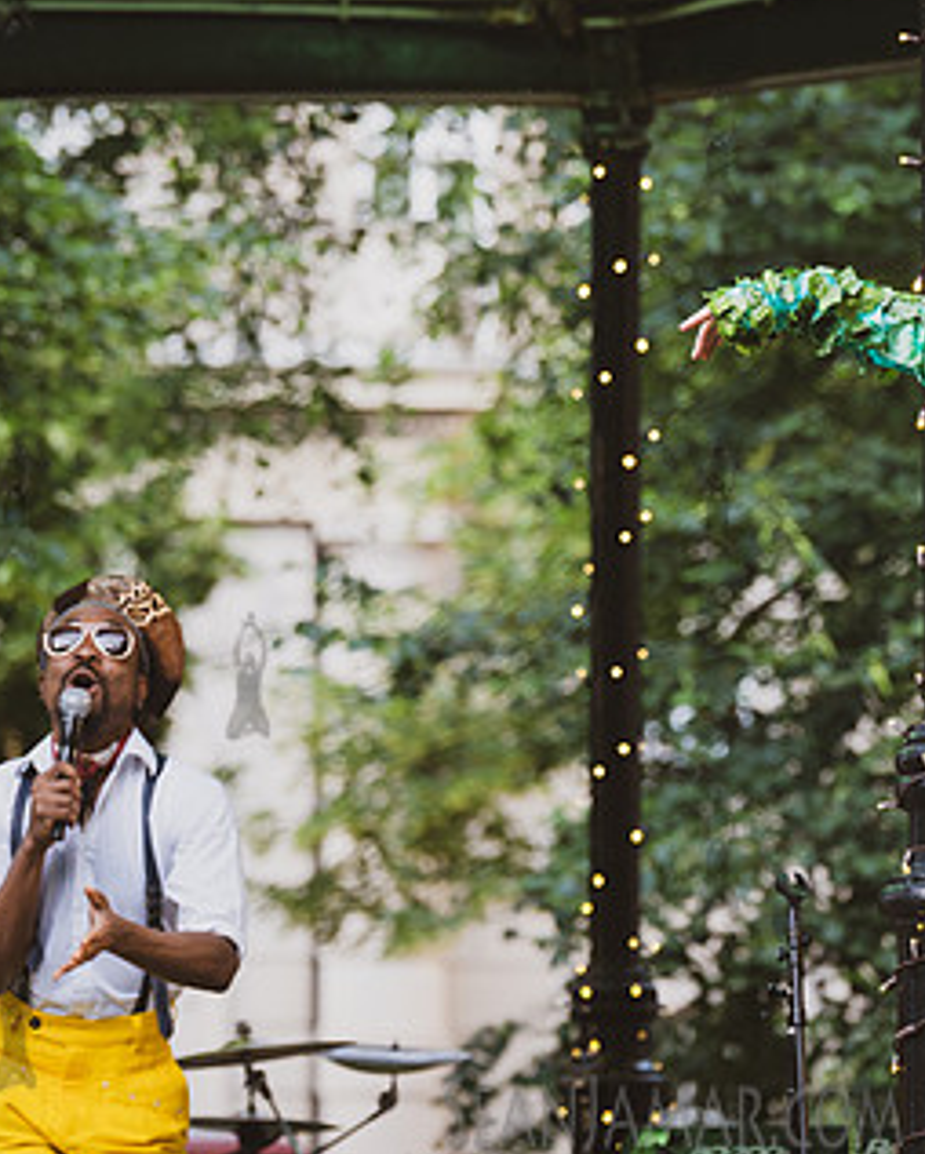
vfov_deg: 7.8
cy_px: 476
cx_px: 636
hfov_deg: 6.2
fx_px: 8479
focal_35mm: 248
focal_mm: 131
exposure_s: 1/250
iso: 800
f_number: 4
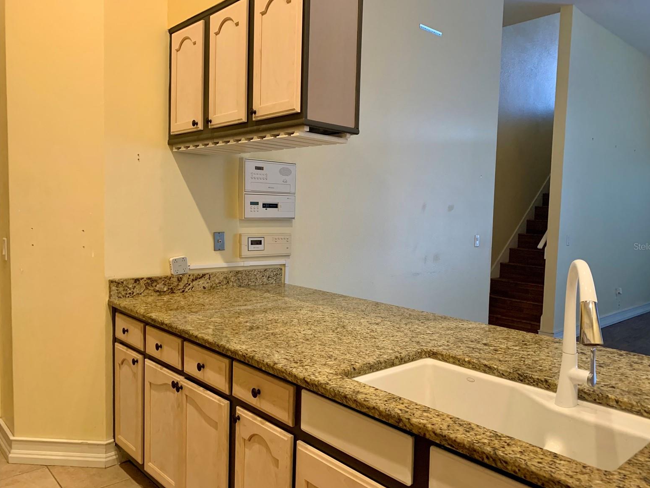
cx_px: 336
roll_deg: -1.8
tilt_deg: -5.8
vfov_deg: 51.4
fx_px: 507
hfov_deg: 65.3
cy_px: 246
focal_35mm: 27
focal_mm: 4.25
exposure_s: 1/60
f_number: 1.8
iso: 320
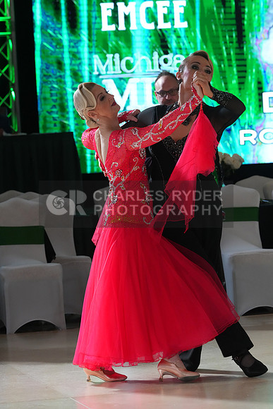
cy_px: 204
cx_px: 136
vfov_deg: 11.6
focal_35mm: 177
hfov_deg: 7.8
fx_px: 2012
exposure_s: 1/320
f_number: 7.1
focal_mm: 177
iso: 4000
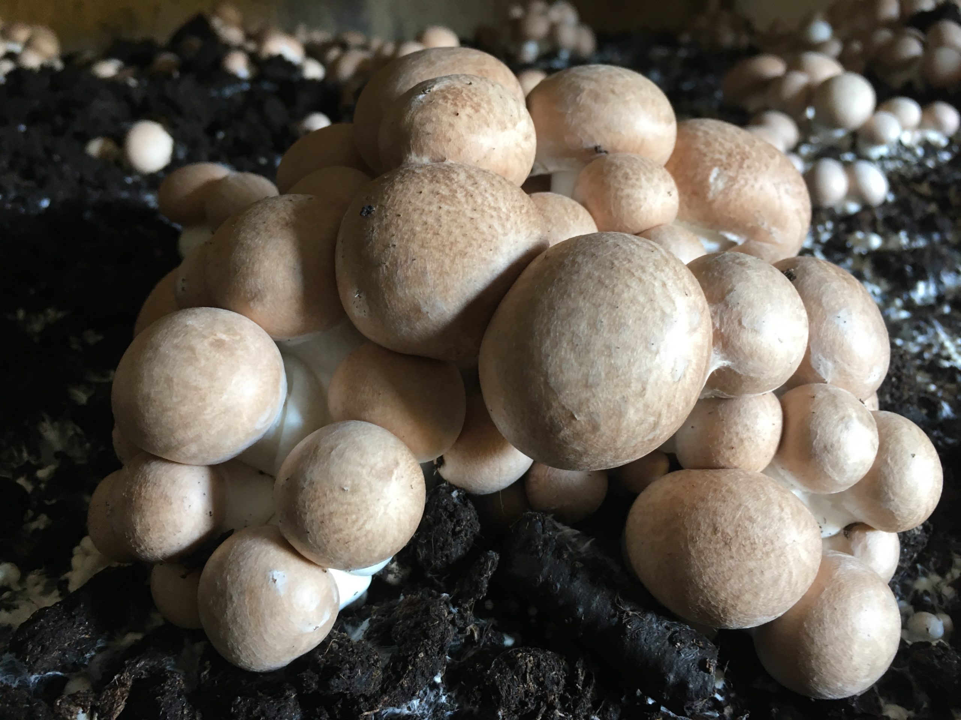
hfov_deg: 61.7
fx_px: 805
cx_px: 480
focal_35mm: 29
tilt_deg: -27.7
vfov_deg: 48.2
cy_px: 360
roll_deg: +1.4
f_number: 2.2
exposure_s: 1/33
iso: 100
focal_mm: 4.15
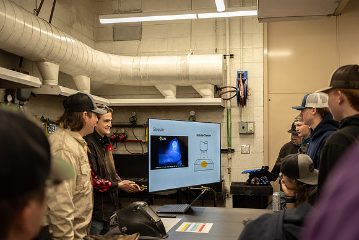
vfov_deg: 36.3
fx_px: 365
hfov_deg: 52.3
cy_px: 120
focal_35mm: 37
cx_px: 180
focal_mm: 34
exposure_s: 1/250
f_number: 2.8
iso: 640
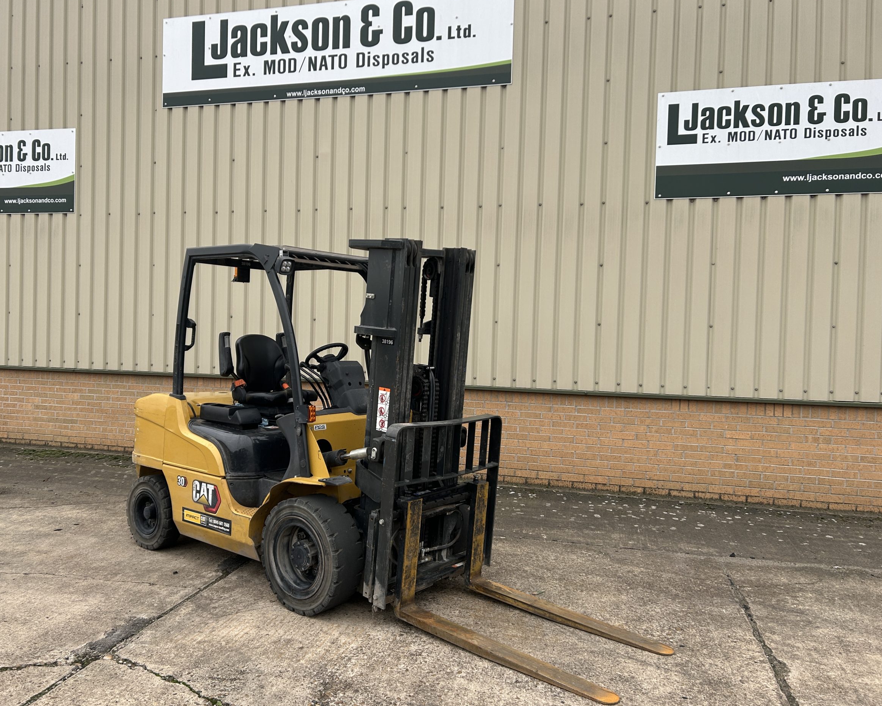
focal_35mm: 28
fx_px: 731
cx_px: 401
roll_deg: -1.5
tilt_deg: -0.6
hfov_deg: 62.1
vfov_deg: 51.5
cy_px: 348
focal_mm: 5.7
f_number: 1.5
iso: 50
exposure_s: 1/718
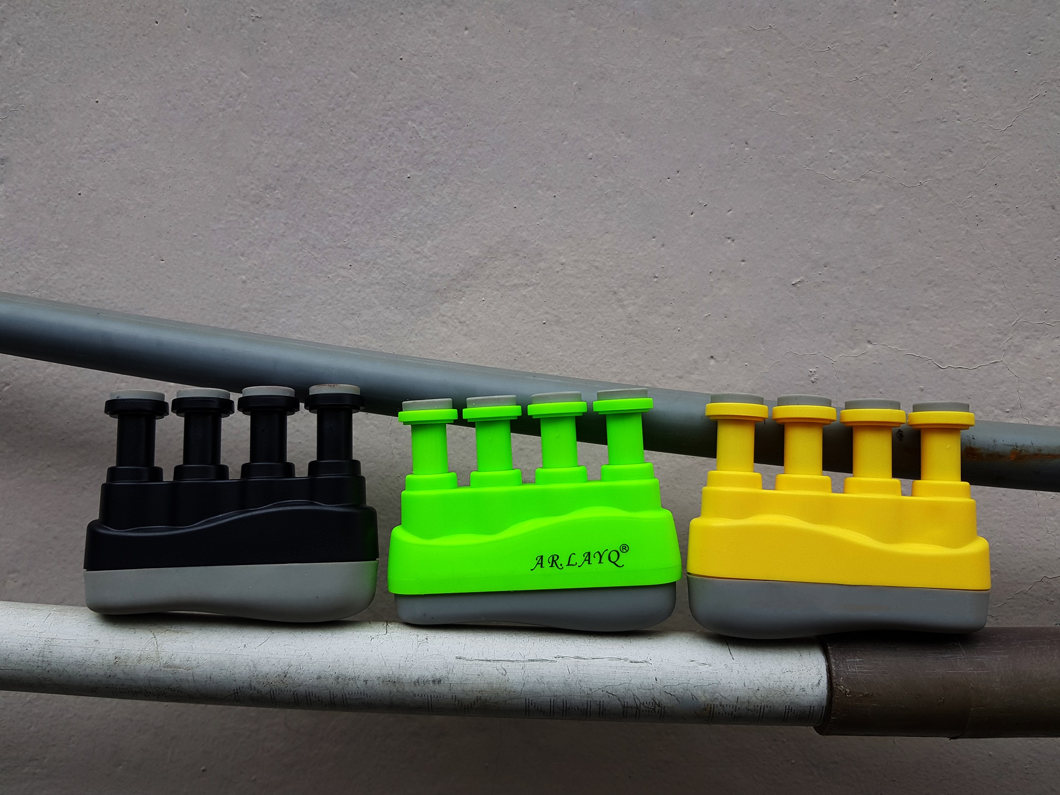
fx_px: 796
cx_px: 530
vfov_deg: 53.1
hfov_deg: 67.3
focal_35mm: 26
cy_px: 398
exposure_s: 1/141
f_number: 1.7
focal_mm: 4.2
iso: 40
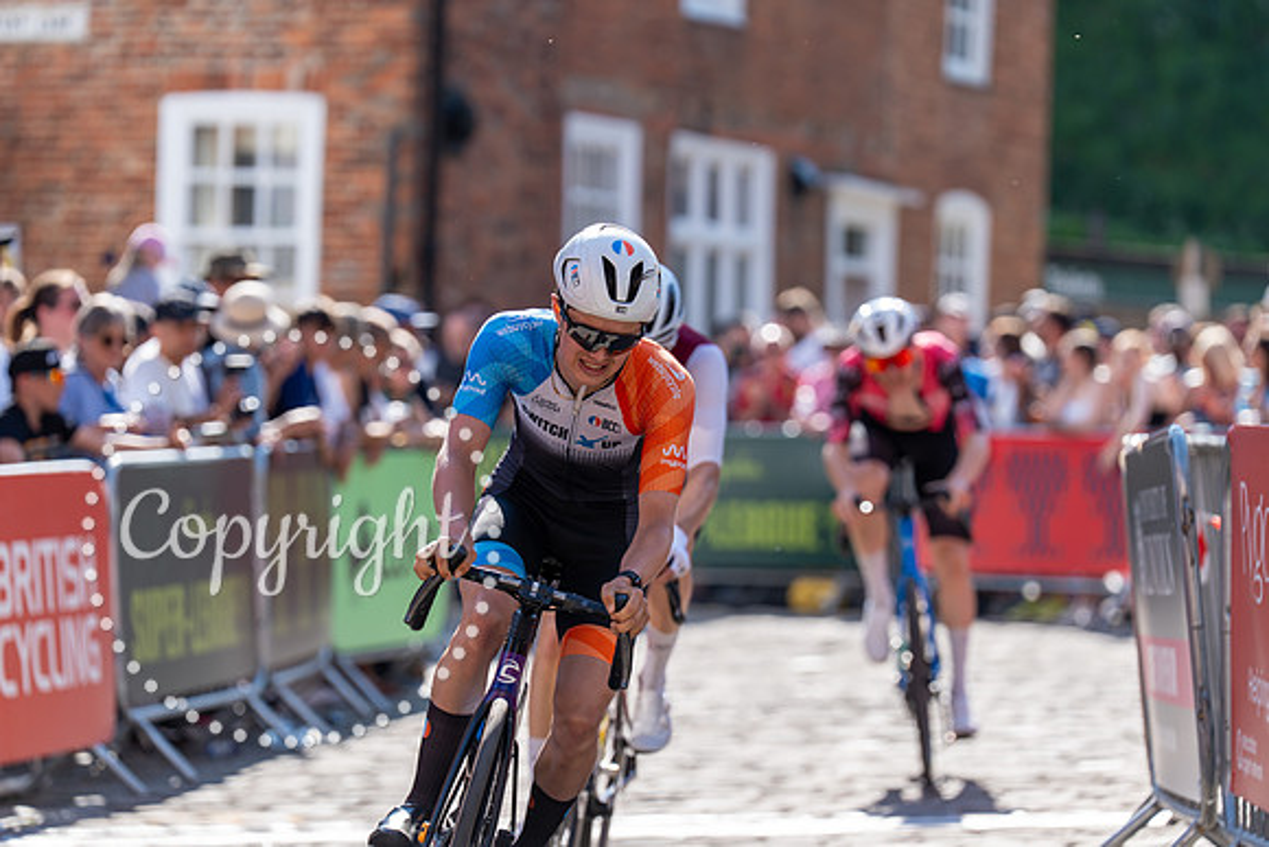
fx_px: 6276
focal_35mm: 178
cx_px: 634
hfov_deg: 11.5
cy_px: 424
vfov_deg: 7.7
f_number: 3.5
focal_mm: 178
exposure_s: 1/1000
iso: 160
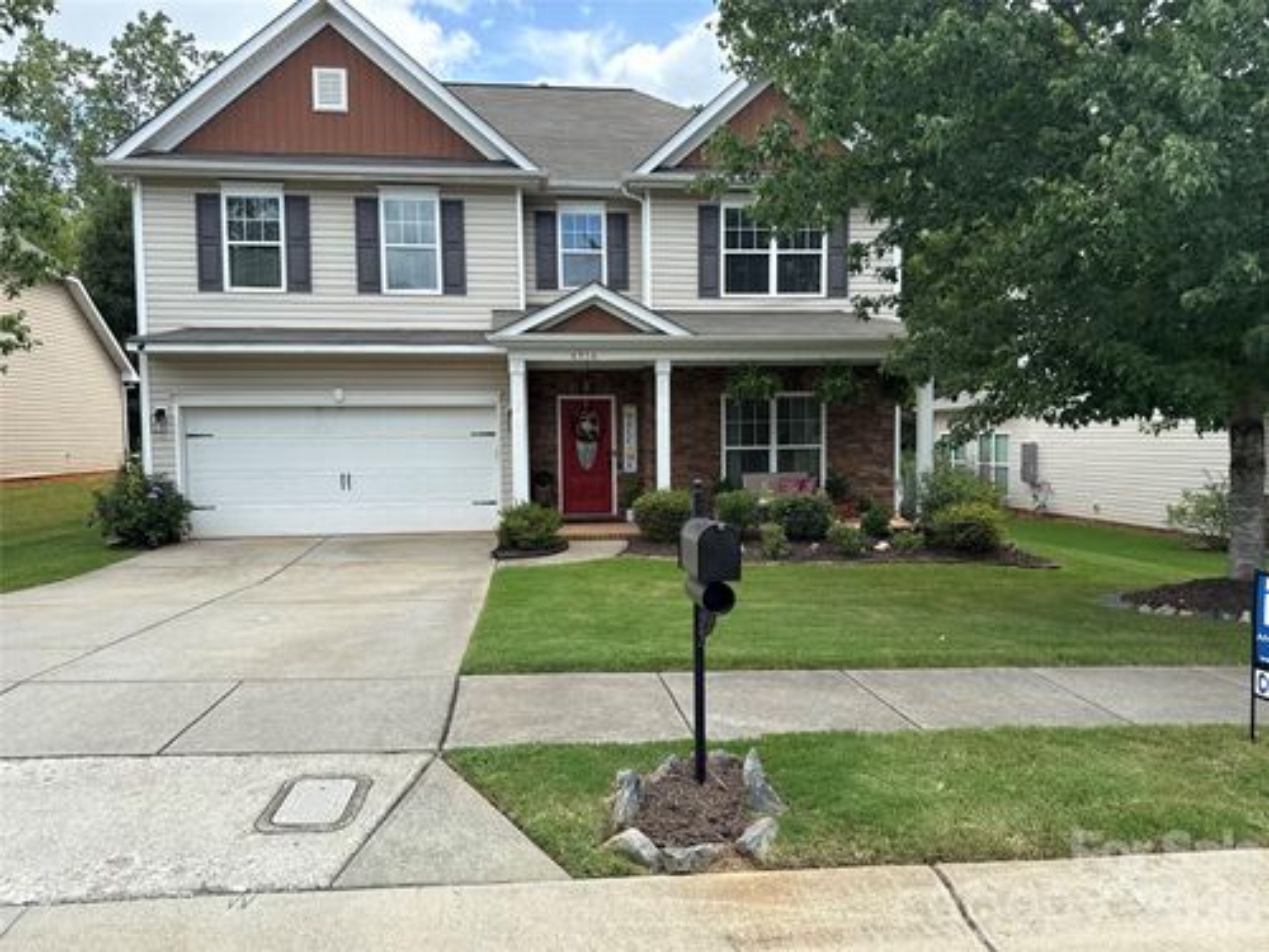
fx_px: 880
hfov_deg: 71.6
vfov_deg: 56.8
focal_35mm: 24
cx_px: 634
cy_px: 476
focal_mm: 6.76
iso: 100
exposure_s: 1/2053
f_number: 1.78
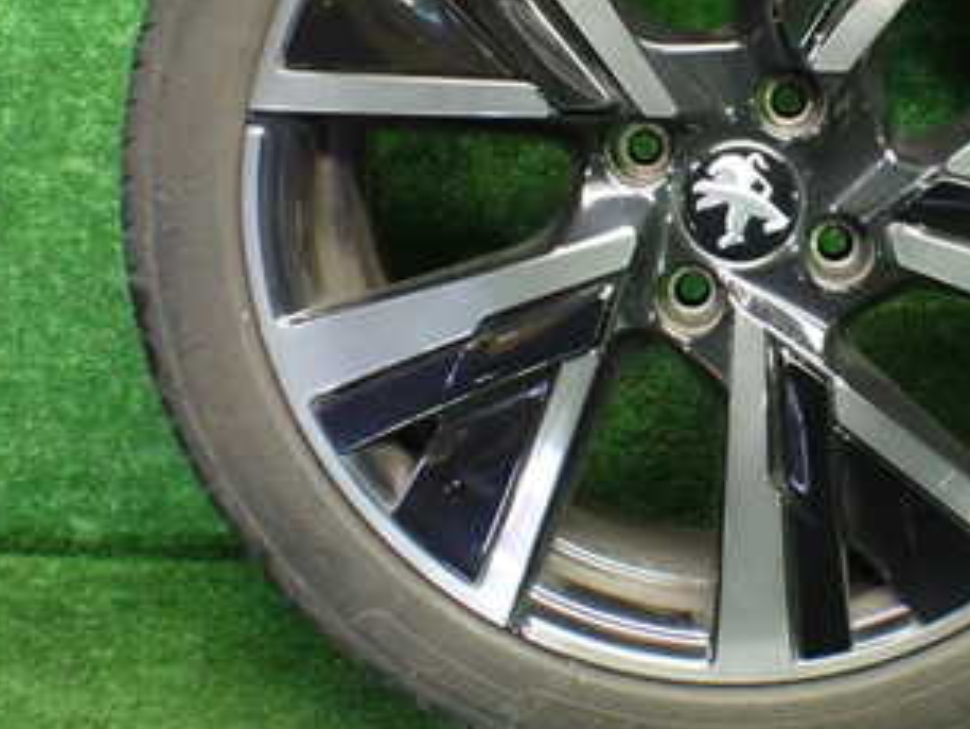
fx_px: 1654
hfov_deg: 31.6
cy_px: 178
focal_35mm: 59
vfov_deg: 24.5
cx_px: 811
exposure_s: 1/80
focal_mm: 5.4
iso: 800
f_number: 2.3
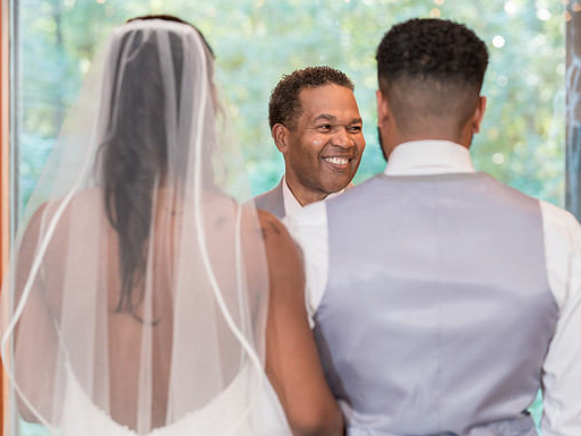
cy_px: 214
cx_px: 281
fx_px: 1964
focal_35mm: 117
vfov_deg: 12.7
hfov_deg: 16.8
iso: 1600
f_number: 4
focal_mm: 102
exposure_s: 1/100
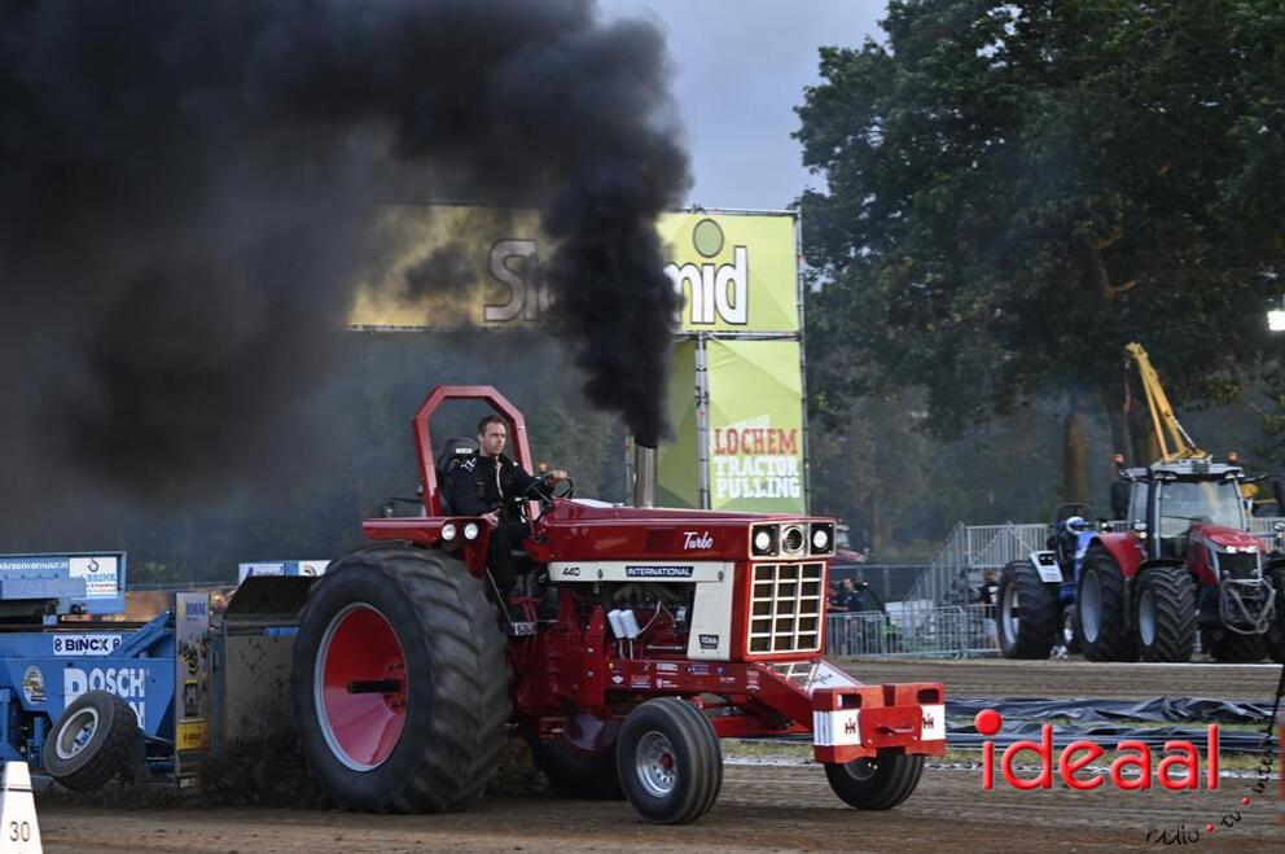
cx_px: 642
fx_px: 4457
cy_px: 427
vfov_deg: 10.9
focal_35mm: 125
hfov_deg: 16.4
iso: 320
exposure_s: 1/160
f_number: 4.8
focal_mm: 125
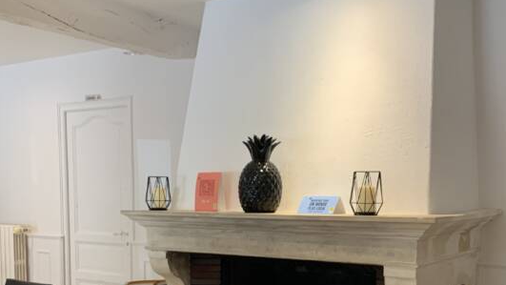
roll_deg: -0.3
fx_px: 644
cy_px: 270
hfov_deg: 42.8
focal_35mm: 48
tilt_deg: -6.4
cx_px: 213
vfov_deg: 24.1
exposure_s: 1/60
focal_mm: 4.25
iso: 125
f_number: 1.8
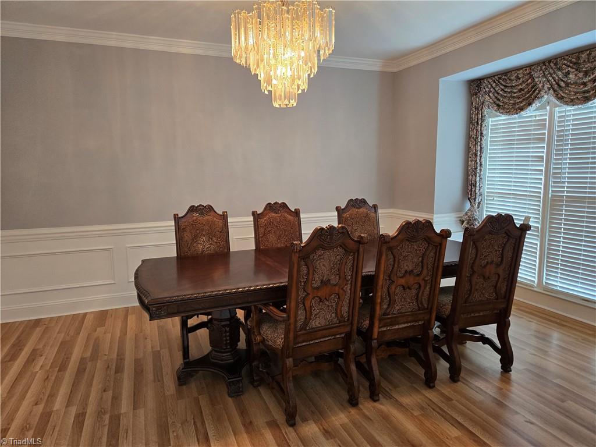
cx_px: 298
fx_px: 396
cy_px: 224
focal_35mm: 23
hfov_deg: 73.9
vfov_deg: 58.9
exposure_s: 1/120
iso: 160
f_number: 1.8
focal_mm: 5.4
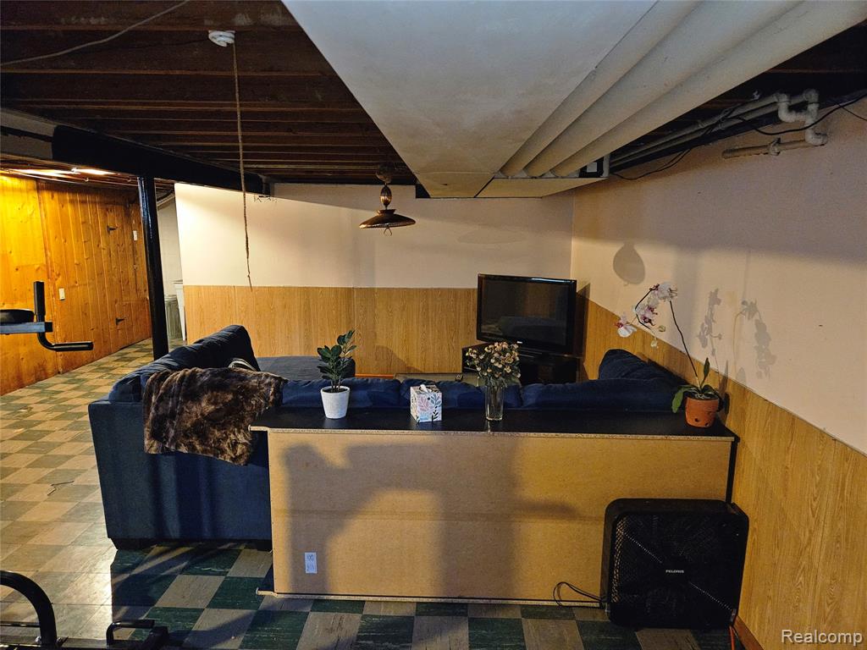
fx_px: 576
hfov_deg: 73.9
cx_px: 434
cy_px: 325
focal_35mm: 23
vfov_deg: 58.9
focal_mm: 5.4
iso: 1000
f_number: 1.8
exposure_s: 1/24
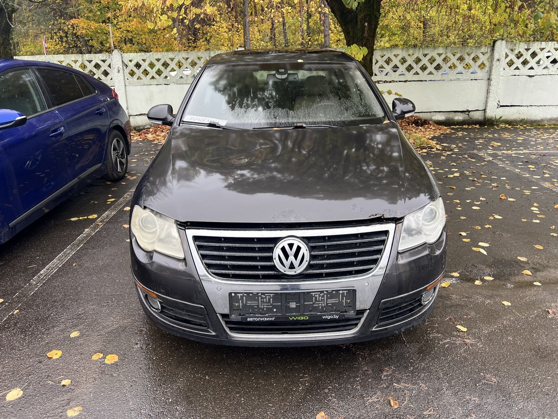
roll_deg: -0.2
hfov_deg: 67.3
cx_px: 279
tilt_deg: -14.1
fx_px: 419
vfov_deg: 53.1
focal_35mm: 26
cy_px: 210
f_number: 1.5
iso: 80
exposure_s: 1/121
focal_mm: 5.7
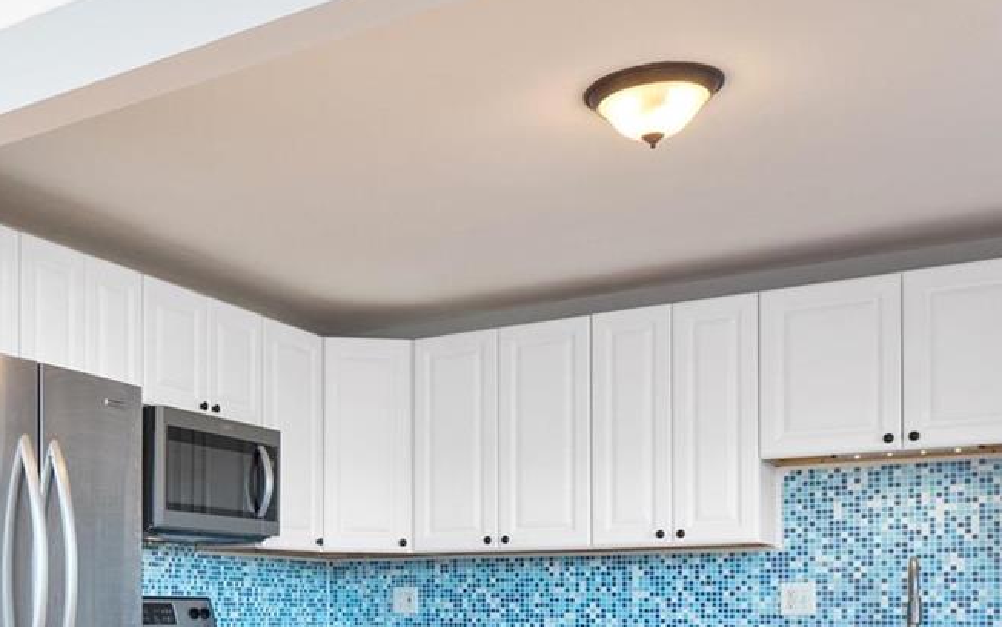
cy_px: 638
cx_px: 169
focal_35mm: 45
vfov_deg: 26.9
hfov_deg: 42.0
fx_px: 1229
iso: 400
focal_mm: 9
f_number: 8
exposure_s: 1/4
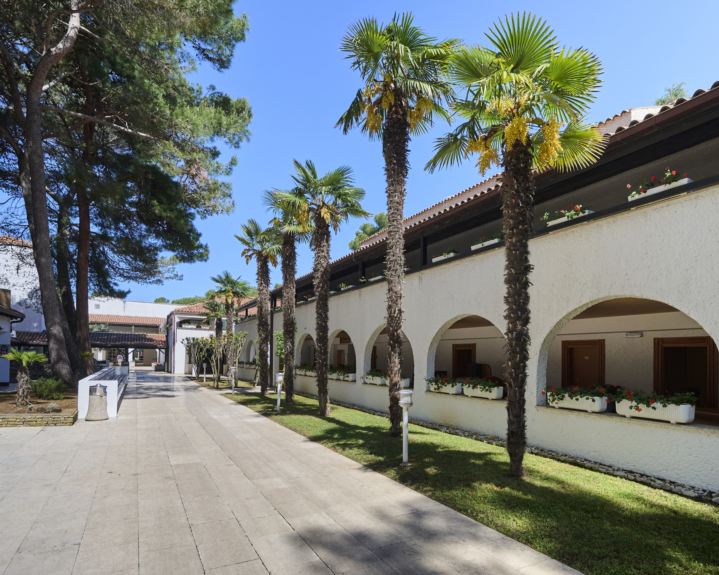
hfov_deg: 82.7
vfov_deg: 70.8
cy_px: 291
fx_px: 404
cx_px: 413
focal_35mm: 19
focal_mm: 16
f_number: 4
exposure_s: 1/8000
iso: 1000
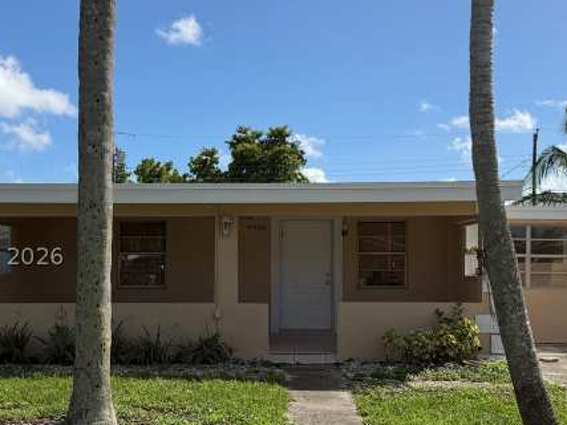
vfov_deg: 32.1
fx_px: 737
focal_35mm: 45
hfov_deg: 42.1
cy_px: 256
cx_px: 267
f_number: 1.78
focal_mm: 6.76
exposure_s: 1/7353
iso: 100
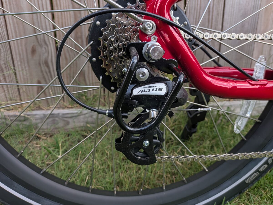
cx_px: 136
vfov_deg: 56.8
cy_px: 102
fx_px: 189
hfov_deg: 71.6
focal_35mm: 24
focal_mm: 4.53
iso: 28
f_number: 1.7
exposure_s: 1/267
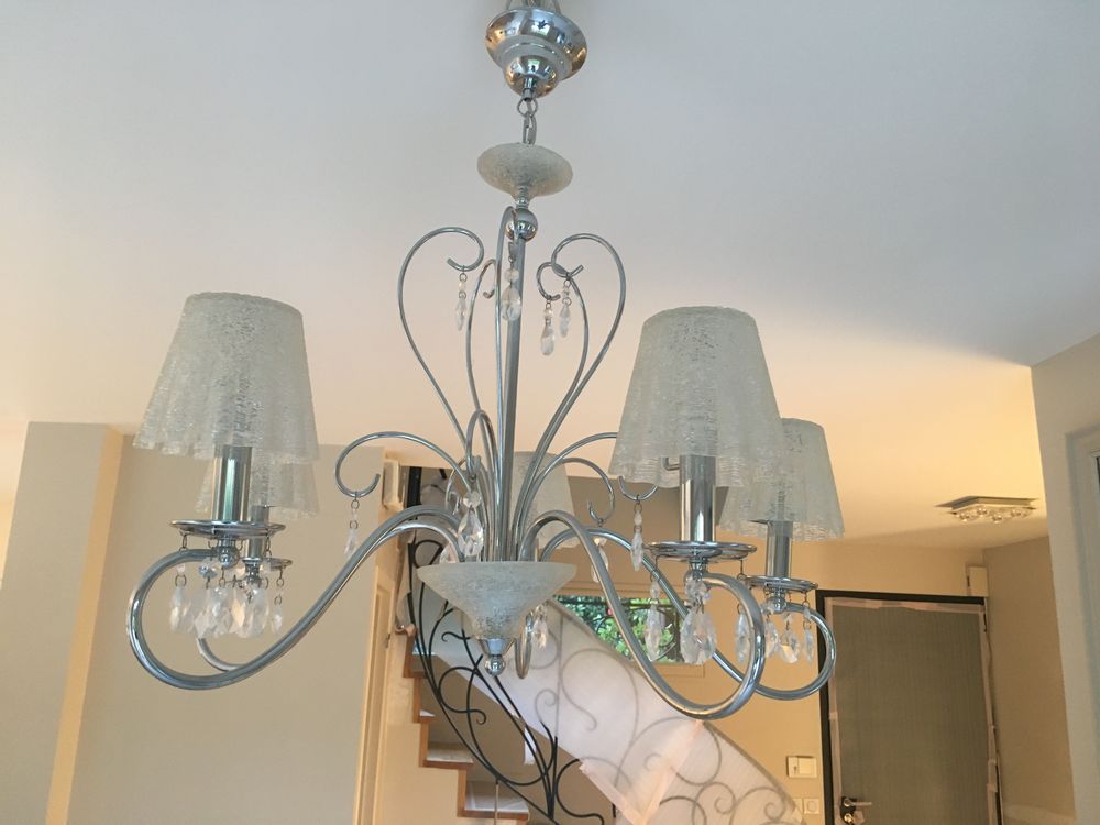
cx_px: 550
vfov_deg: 48.2
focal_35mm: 29
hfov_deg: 61.7
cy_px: 412
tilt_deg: +15.4
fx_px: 922
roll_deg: -3.3
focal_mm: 4.15
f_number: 2.2
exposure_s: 1/33
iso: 160
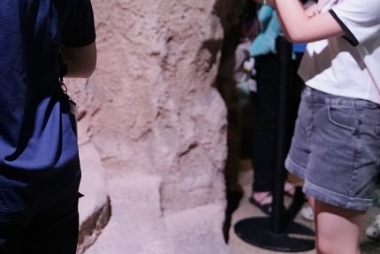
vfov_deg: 16.4
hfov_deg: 24.2
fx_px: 824
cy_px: -88
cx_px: -42
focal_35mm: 78
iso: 6400
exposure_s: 1/160
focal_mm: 28
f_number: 2.8
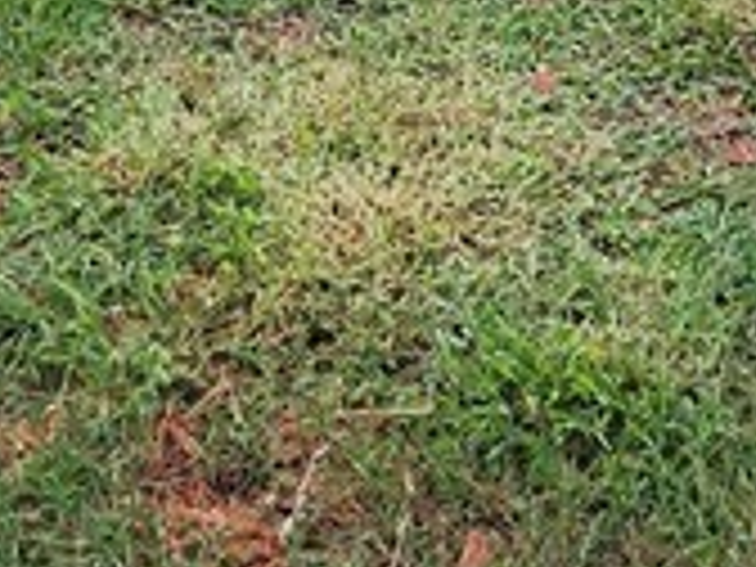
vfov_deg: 8.8
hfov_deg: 13.9
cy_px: -1125
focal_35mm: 140
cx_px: 711
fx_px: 3058
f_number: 1.8
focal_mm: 6.4
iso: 12
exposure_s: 1/955
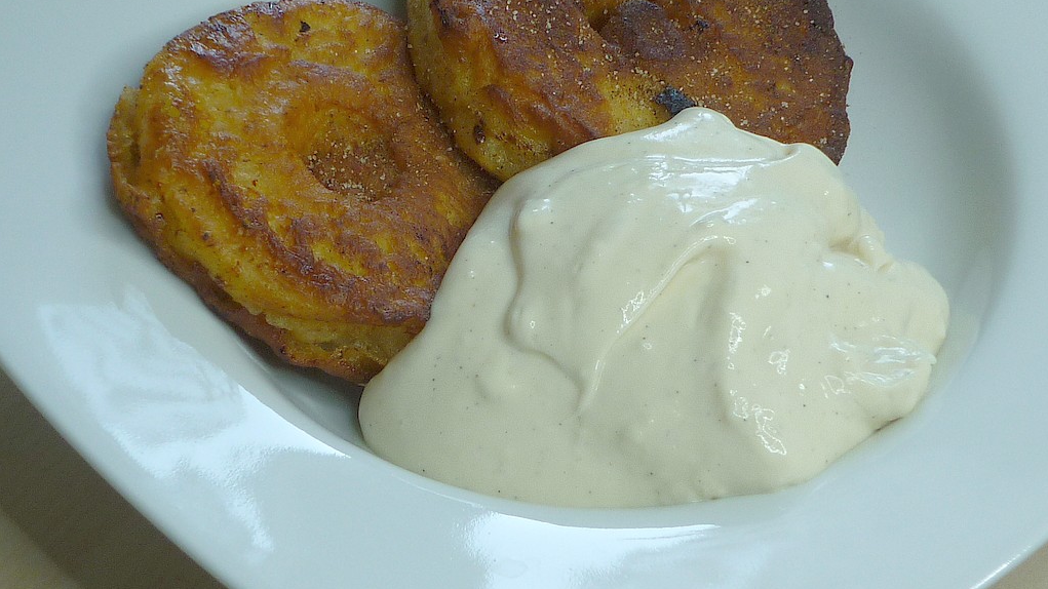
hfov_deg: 22.7
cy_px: 199
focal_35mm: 94
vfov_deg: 12.9
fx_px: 2612
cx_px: 525
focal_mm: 8
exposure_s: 1/80
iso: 80
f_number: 3.2
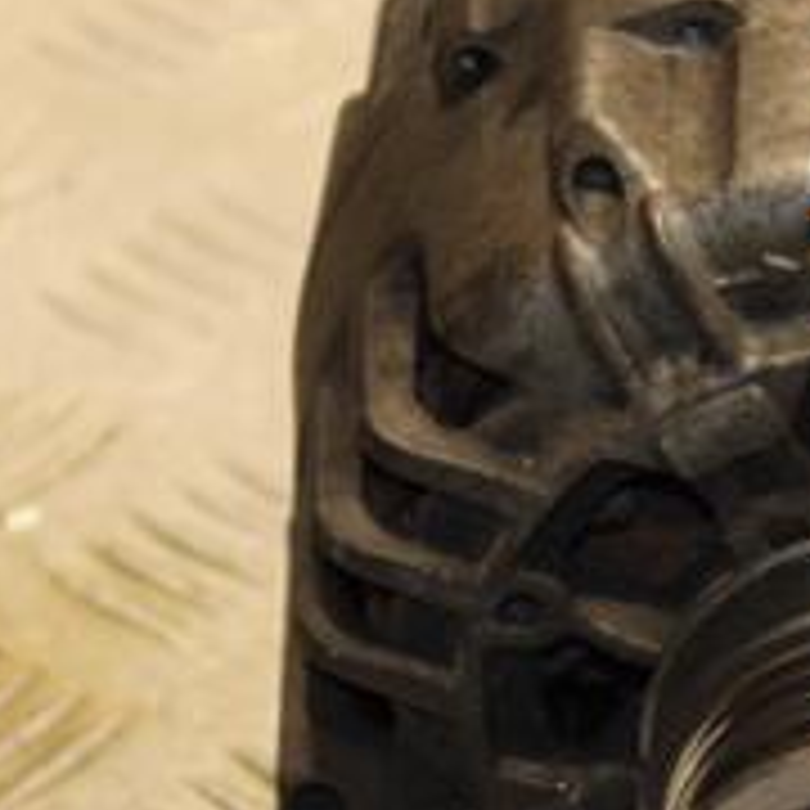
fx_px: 7889
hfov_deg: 5.9
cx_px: 932
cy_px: 423
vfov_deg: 5.9
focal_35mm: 298
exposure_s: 1/125
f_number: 5.3
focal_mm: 70
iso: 800
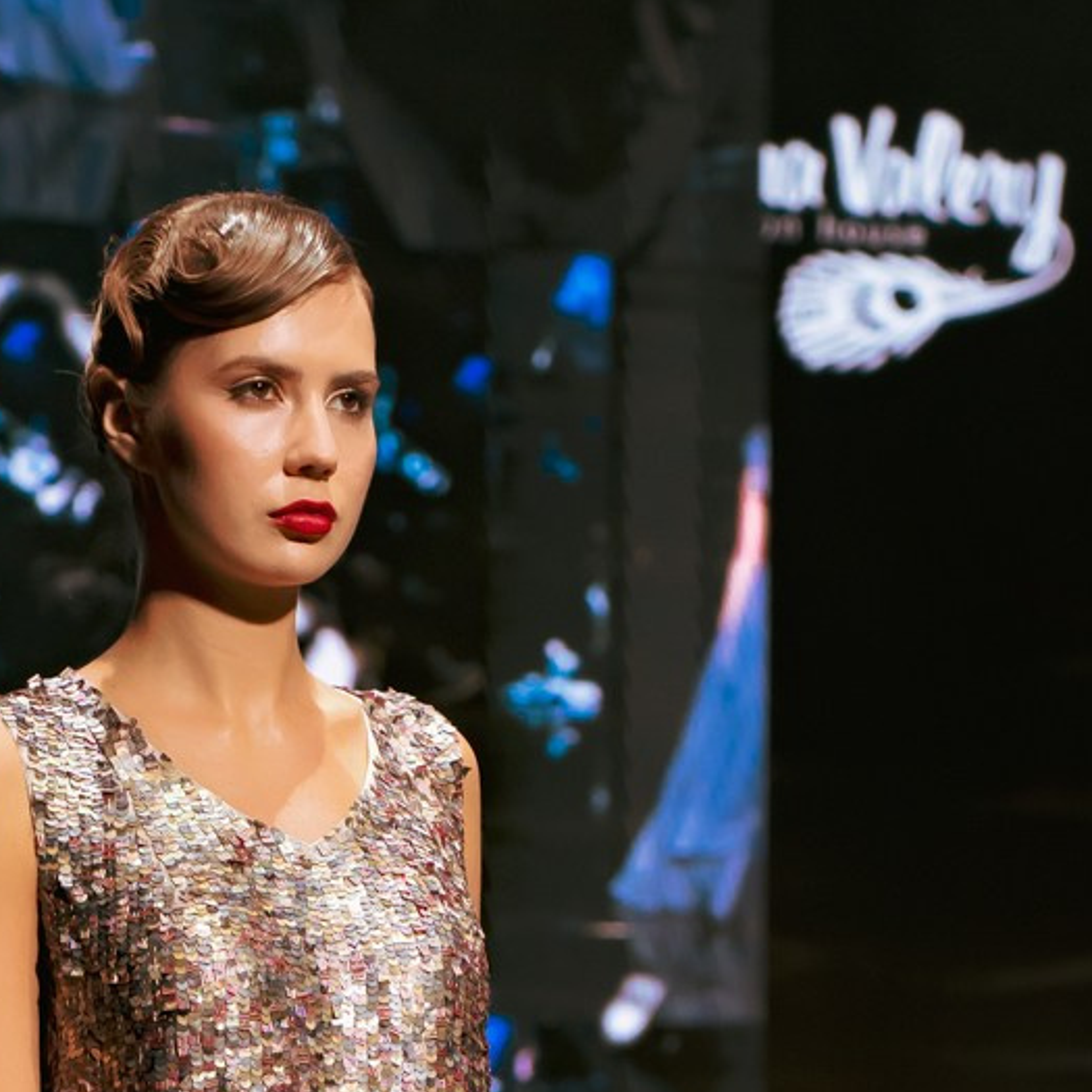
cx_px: 568
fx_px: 7209
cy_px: 1681
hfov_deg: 8.7
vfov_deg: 8.5
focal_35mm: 202
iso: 1600
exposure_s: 1/200
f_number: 3.5
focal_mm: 65
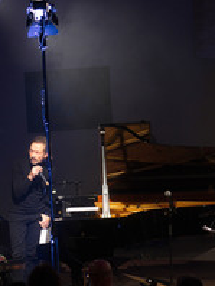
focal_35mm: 201
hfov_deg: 7.4
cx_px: 187
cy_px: 194
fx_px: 1661
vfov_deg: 9.8
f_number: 2.8
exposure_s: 1/125
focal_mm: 92
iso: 2000
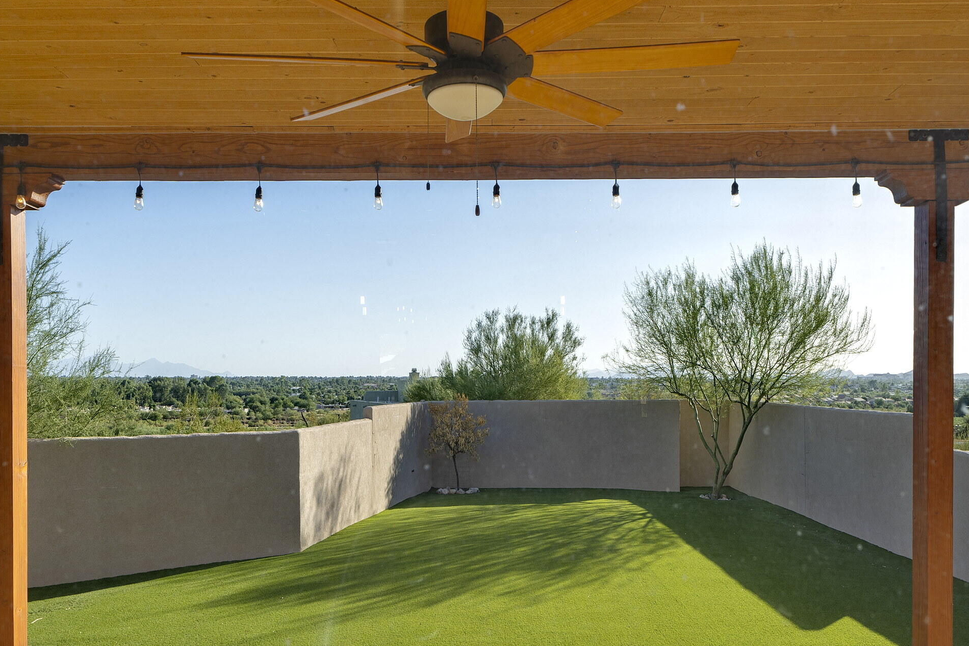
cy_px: 395
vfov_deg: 46.1
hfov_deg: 65.5
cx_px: 473
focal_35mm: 28
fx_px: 753
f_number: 9
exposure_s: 1/60
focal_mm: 19
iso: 100
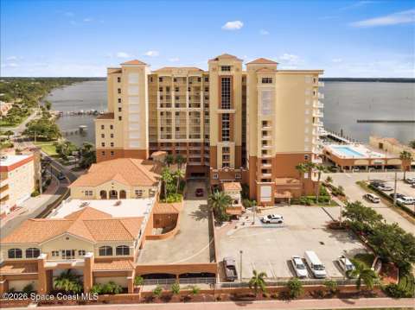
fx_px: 240
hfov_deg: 81.8
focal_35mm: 20
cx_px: 208
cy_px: 155
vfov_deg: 65.9
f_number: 2.8
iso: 200
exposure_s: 1/5000
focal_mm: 3.61
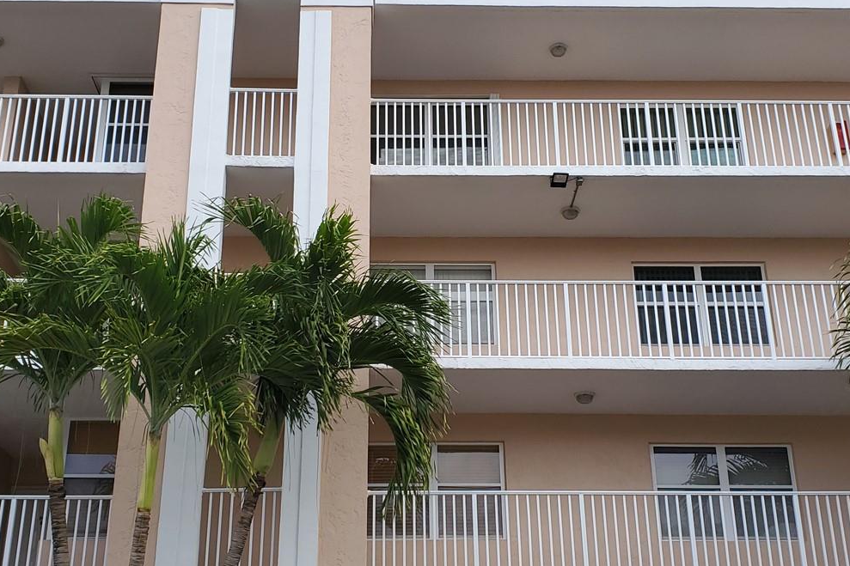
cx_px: 417
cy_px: 321
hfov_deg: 65.5
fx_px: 661
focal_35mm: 28
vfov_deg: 46.3
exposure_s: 1/857
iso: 50
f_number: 2.4
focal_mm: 4.3
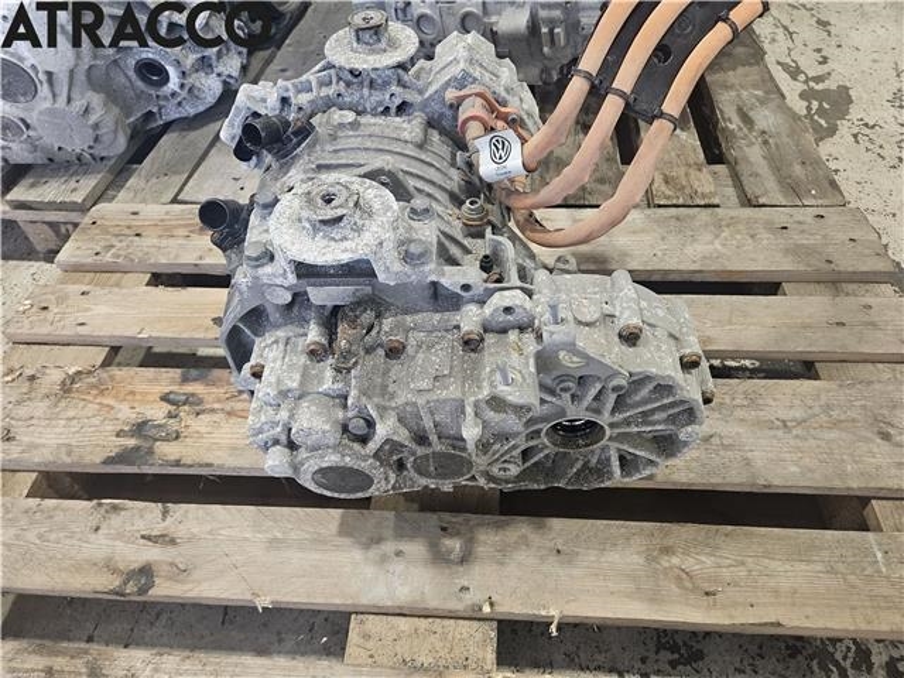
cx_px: 452
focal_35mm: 23
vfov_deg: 58.9
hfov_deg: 73.9
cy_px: 339
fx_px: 601
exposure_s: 1/100
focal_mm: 5.4
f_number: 1.8
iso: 160
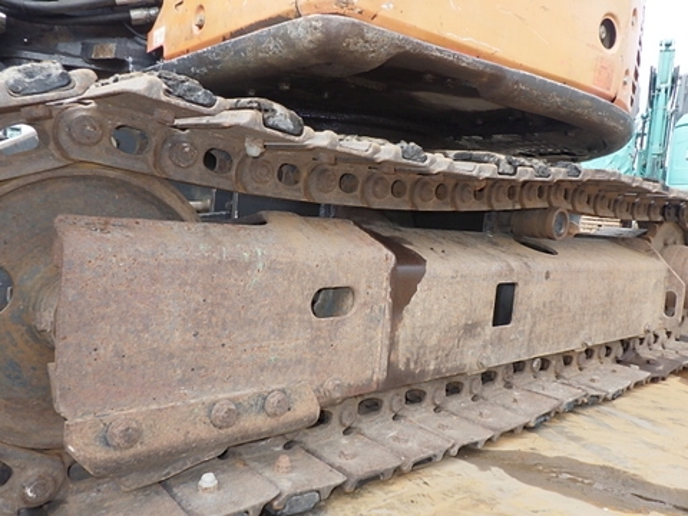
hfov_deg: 63.4
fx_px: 557
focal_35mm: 28
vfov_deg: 49.7
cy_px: 258
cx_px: 344
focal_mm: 5
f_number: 4.2
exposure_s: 1/250
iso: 250
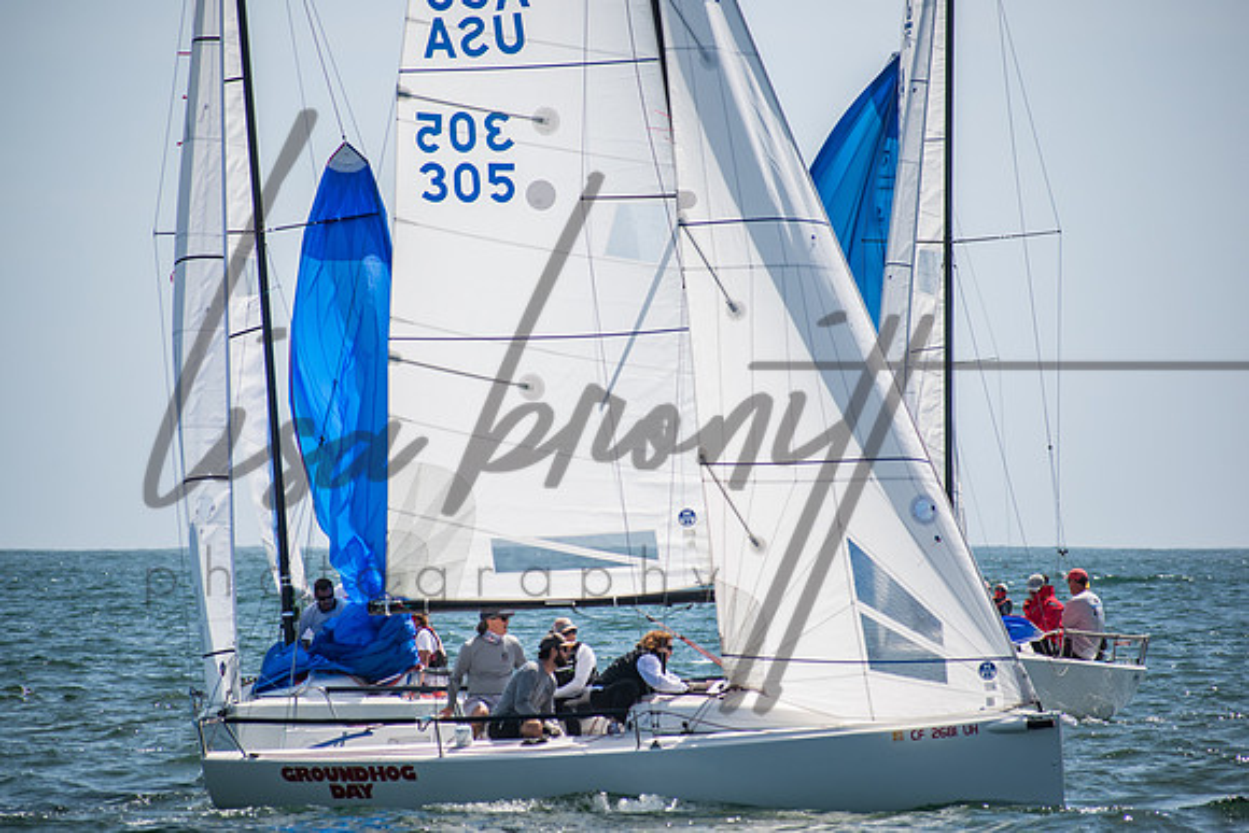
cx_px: 624
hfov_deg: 6.8
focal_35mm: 303
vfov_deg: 4.5
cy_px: 416
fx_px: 10515
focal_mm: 200
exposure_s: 1/1000
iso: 200
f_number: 6.3
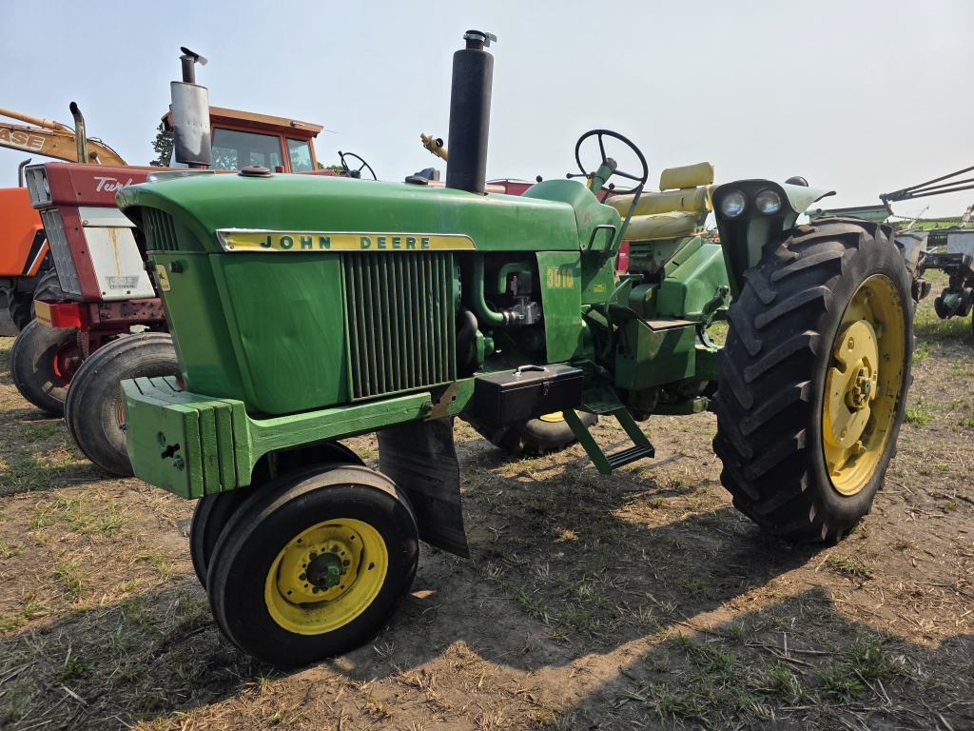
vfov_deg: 58.9
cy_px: 366
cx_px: 487
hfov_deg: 73.9
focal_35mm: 23
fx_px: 647
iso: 80
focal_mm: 6.3
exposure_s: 1/5153
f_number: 1.7
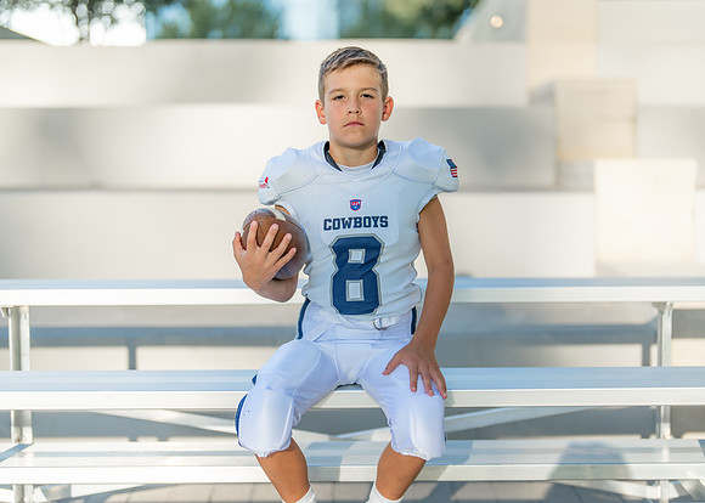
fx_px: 1184
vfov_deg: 24.0
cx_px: 381
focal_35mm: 59
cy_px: 244
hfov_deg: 33.1
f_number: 1.2
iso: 100
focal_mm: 50
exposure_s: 1/2500
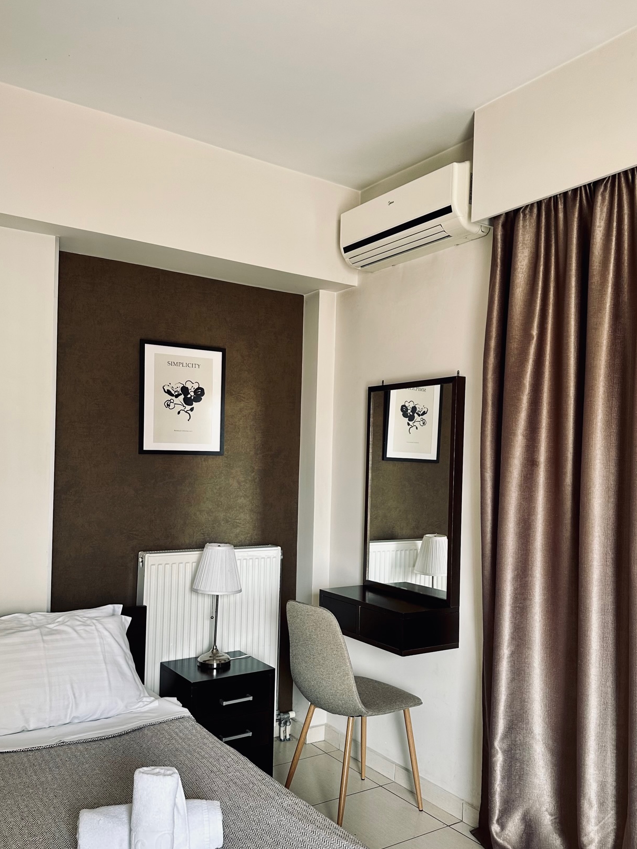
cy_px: 470
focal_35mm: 30
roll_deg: -2.1
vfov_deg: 59.8
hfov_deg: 46.8
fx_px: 736
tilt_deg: +0.1
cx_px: 321
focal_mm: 6.86
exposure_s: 1/121
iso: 125
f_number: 1.78
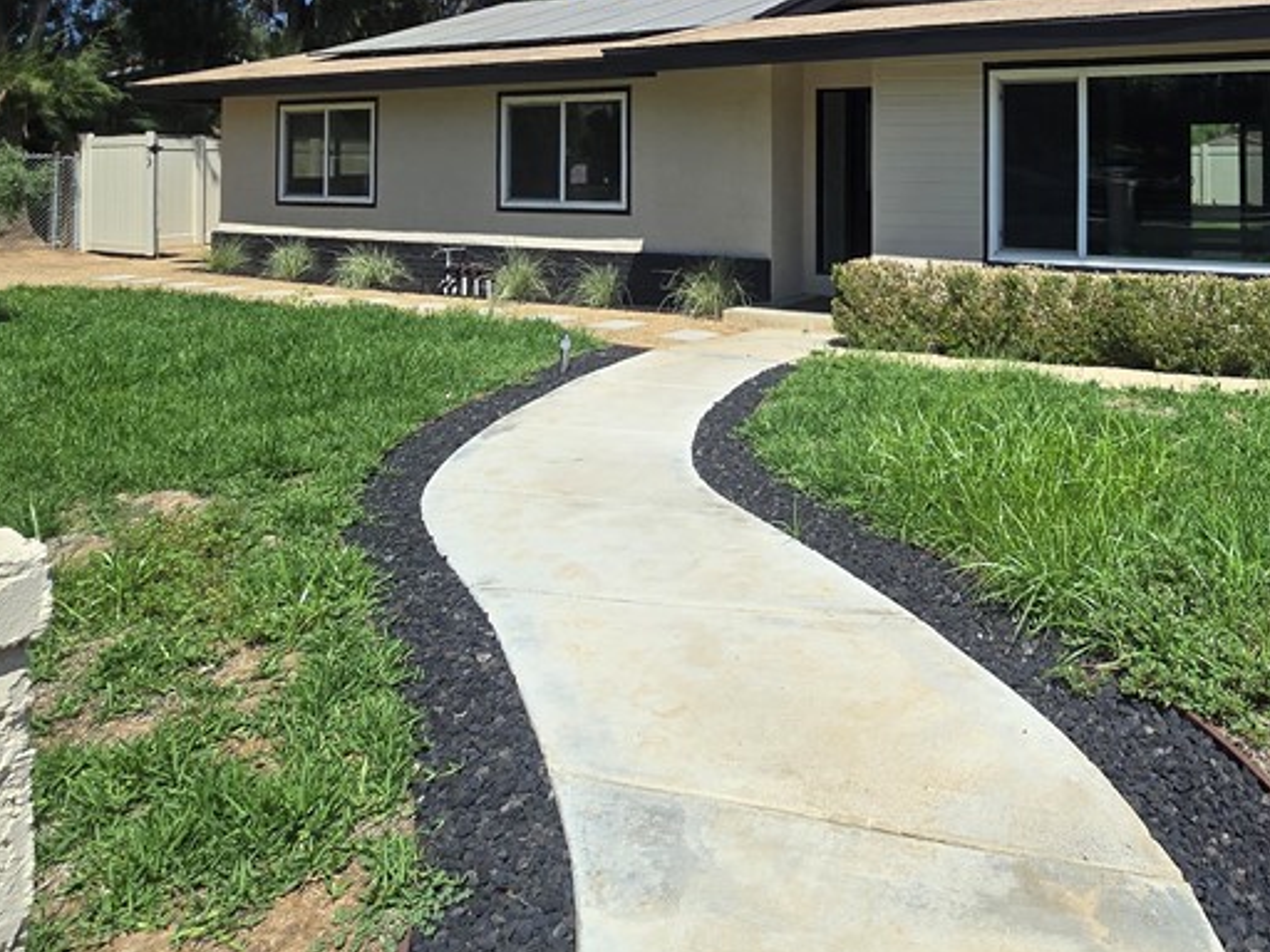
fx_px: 954
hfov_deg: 64.1
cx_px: 920
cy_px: 131
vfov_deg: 48.6
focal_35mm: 26
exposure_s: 1/2775
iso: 50
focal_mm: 2.2
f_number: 2.2
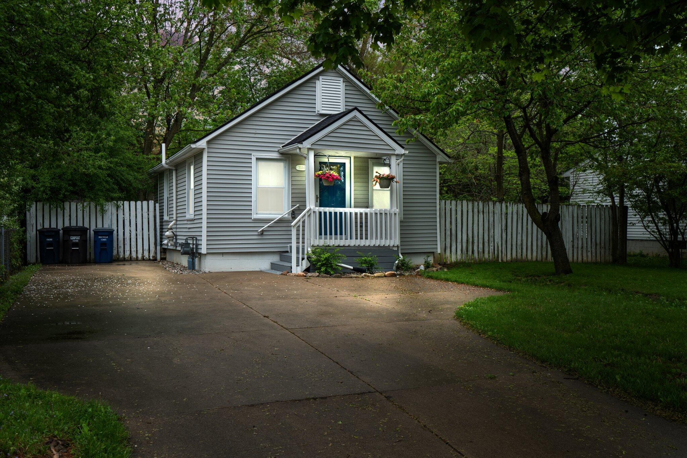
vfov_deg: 37.8
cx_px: 344
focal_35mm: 35
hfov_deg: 54.4
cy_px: 229
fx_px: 668
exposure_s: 1/160
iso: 320
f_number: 7.1
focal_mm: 35
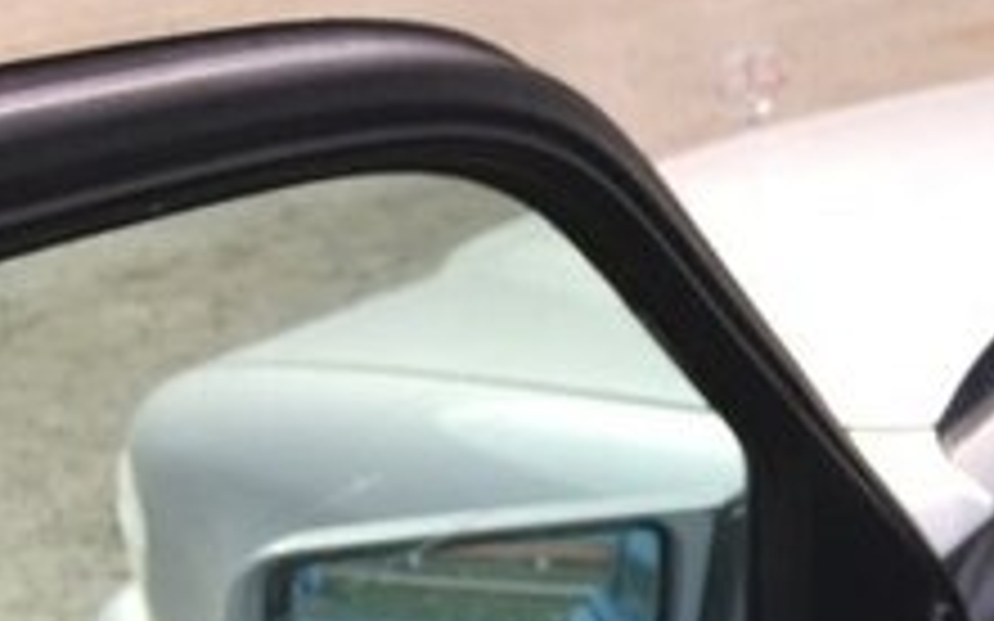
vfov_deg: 13.7
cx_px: 1475
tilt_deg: -26.4
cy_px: 794
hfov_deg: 19.7
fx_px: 2492
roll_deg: +3.8
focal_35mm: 92
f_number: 2.2
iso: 25
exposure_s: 1/534
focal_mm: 4.15
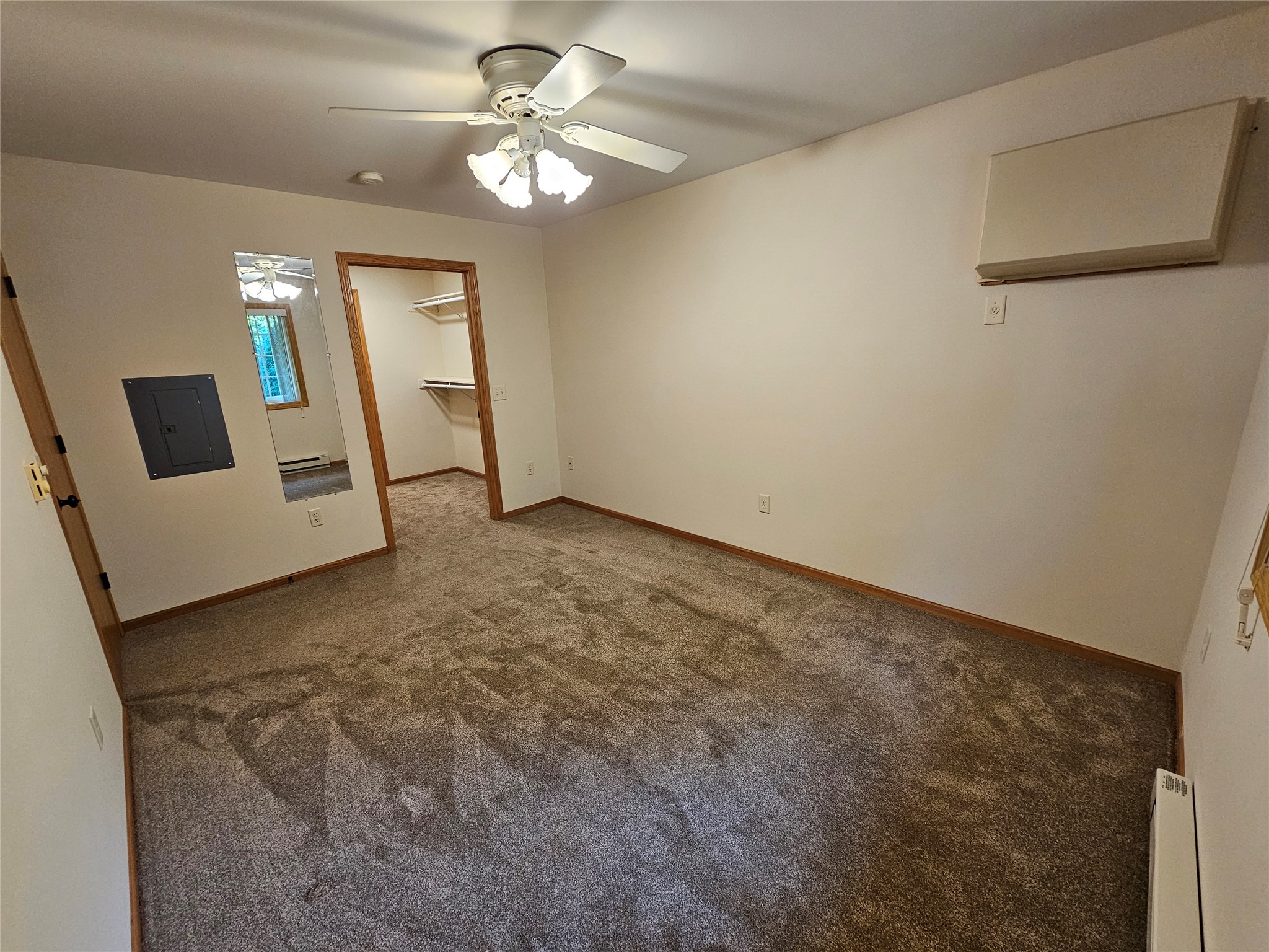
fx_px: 477
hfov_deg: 106.2
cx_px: 634
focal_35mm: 13
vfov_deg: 89.9
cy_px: 476
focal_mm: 2.2
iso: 200
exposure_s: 1/60
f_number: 2.2
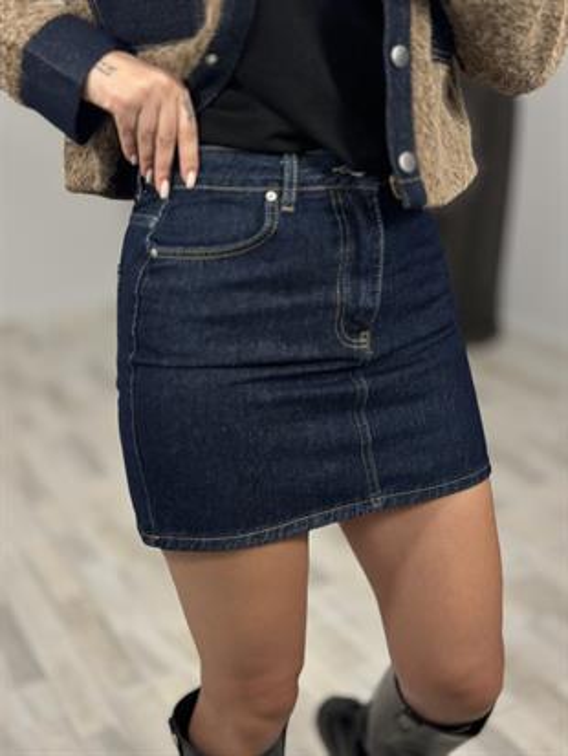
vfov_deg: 39.6
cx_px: 284
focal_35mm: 48
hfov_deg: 30.3
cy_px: 378
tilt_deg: -46.6
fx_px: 1050
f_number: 1.78
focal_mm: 6.86
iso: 100
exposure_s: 1/100
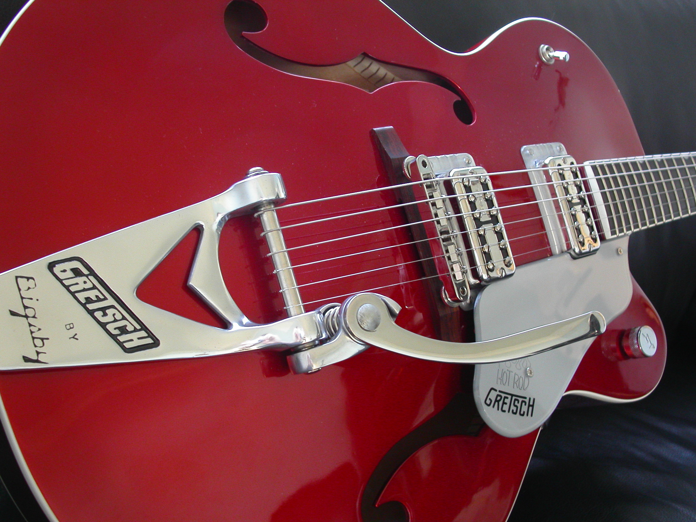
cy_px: 261
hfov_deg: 49.0
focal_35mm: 38
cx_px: 348
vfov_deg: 37.7
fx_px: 764
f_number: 2.8
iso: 200
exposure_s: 1/10
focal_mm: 7.8
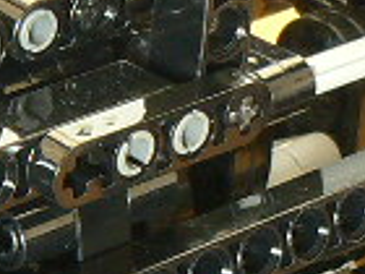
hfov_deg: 8.5
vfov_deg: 6.6
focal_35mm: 224
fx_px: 2362
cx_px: -292
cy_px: 271
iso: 100
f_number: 4
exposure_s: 3.2
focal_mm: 6
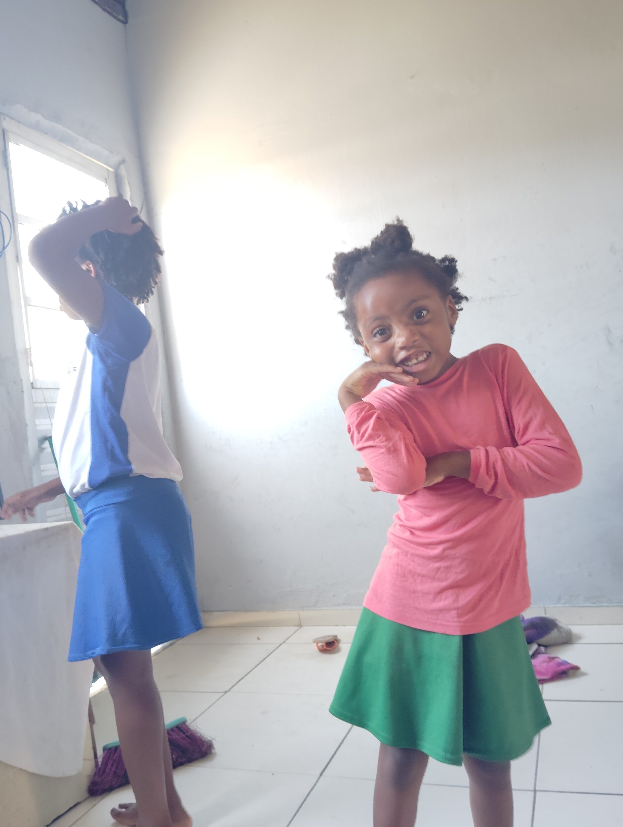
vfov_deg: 61.6
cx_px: 304
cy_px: 421
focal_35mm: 29
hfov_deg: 48.3
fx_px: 694
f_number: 1.8
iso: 534
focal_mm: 4.22
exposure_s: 1/40
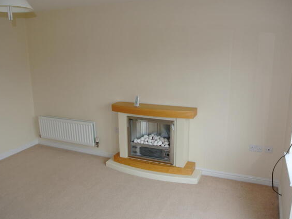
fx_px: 253
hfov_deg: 60.0
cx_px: 144
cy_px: 108
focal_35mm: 30
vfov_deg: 46.8
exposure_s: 1/60
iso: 100
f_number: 4.5
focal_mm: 10
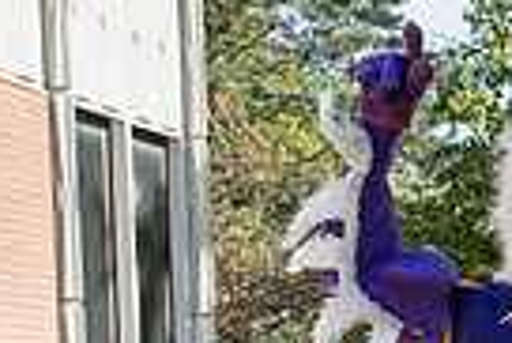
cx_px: 651
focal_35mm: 124
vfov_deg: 10.7
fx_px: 1765
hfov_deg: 15.7
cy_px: 518
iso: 400
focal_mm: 29
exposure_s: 1/640
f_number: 5.6
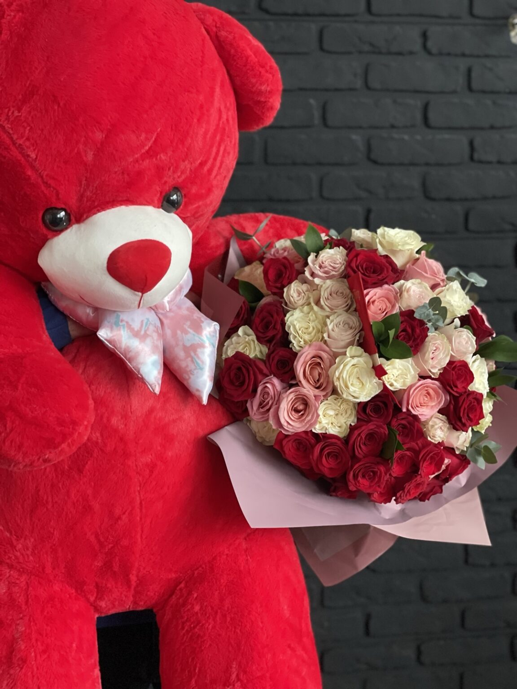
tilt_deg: -6.3
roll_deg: +1.0
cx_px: 258
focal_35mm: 52
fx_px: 1036
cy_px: 344
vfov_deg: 36.8
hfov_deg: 28.0
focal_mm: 6
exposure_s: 1/28
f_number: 2
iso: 500
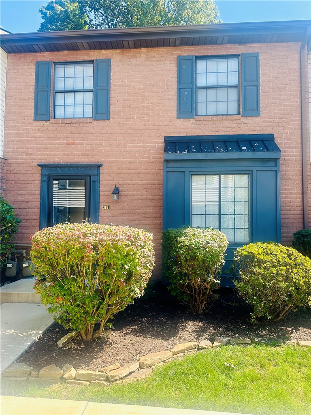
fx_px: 287
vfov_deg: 71.6
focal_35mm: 24
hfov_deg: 56.8
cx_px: 156
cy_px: 208
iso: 80
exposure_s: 1/927
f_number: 1.78
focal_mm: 6.86
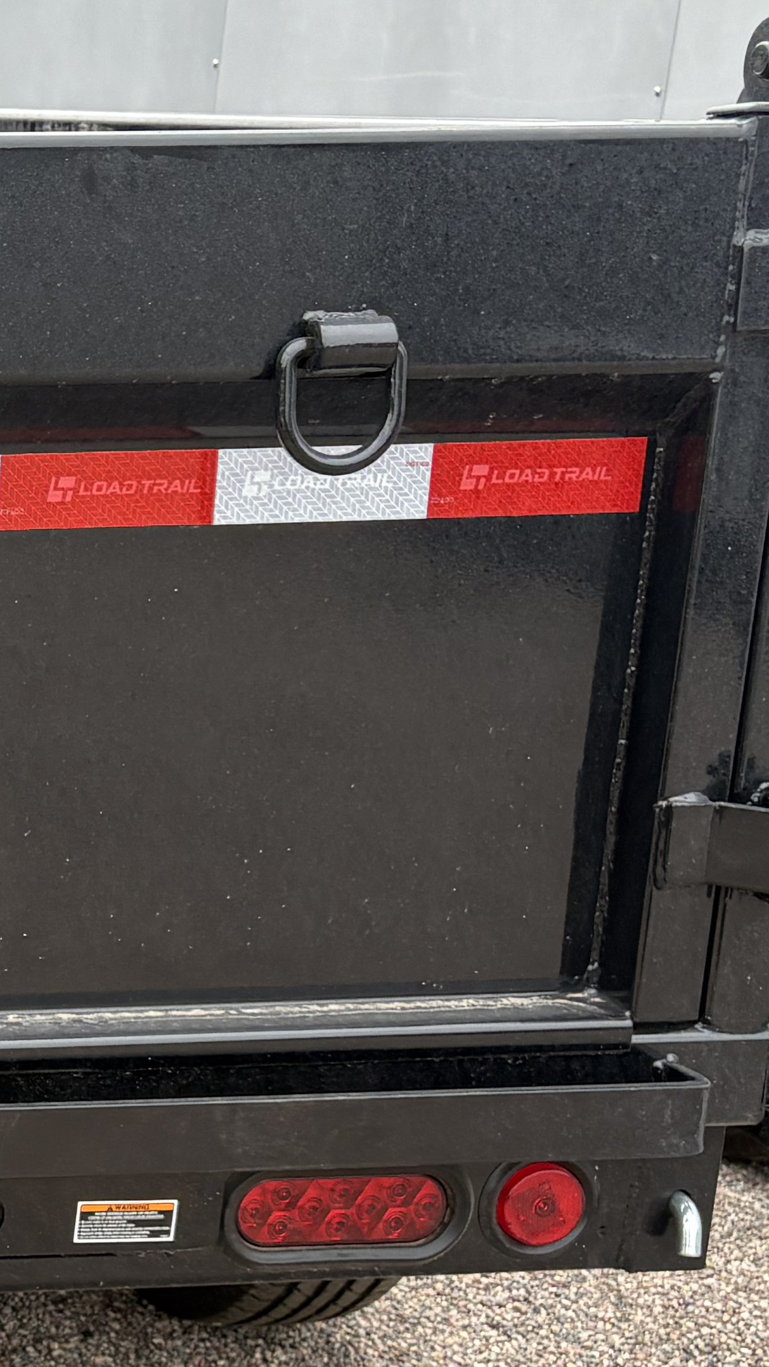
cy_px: 823
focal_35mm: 75
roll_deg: +0.9
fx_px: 2719
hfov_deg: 13.7
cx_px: -782
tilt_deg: -16.0
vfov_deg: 28.2
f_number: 1.6
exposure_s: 1/861
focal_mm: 5.96
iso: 64
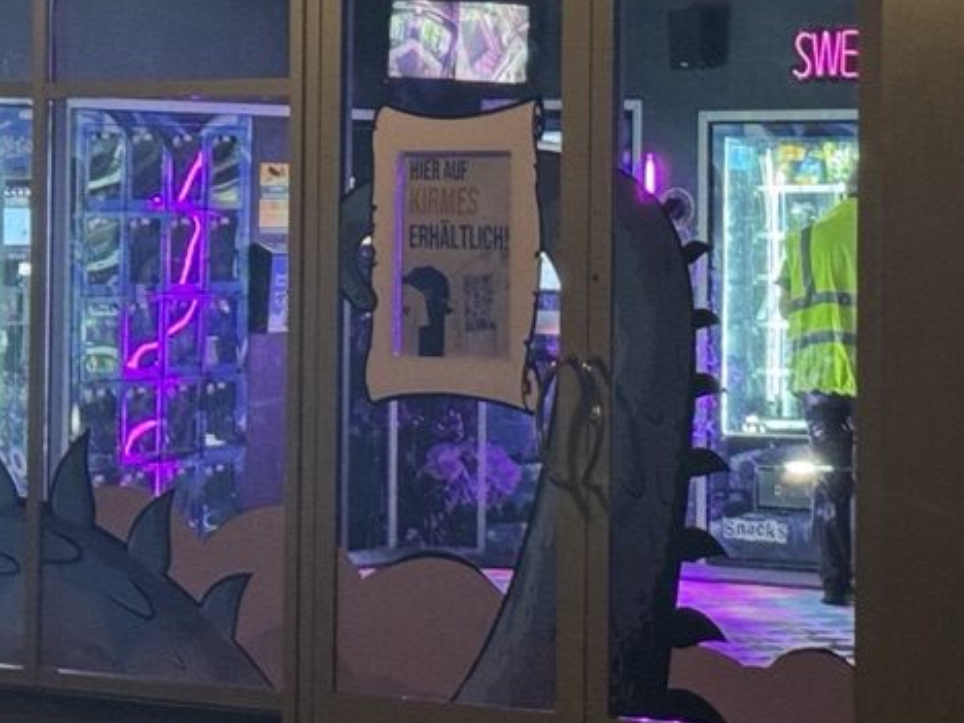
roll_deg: -0.8
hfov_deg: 23.4
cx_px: 1026
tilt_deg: +1.7
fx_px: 2200
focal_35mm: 79
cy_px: 101
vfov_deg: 18.4
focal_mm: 6.76
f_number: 1.78
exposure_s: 1/33
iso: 400
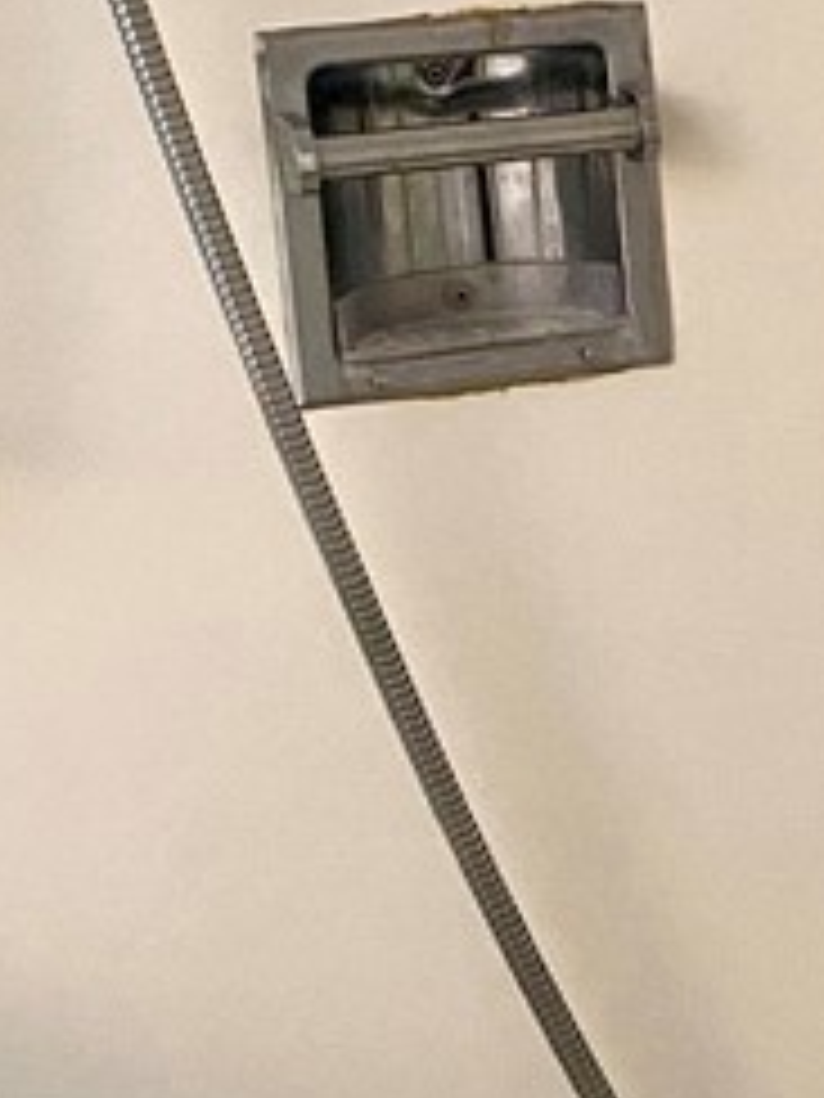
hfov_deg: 12.7
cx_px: 1324
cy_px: 405
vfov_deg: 18.0
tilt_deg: -12.3
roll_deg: +1.6
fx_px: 3460
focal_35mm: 109
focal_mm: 4.25
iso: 400
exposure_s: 1/60
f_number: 1.8
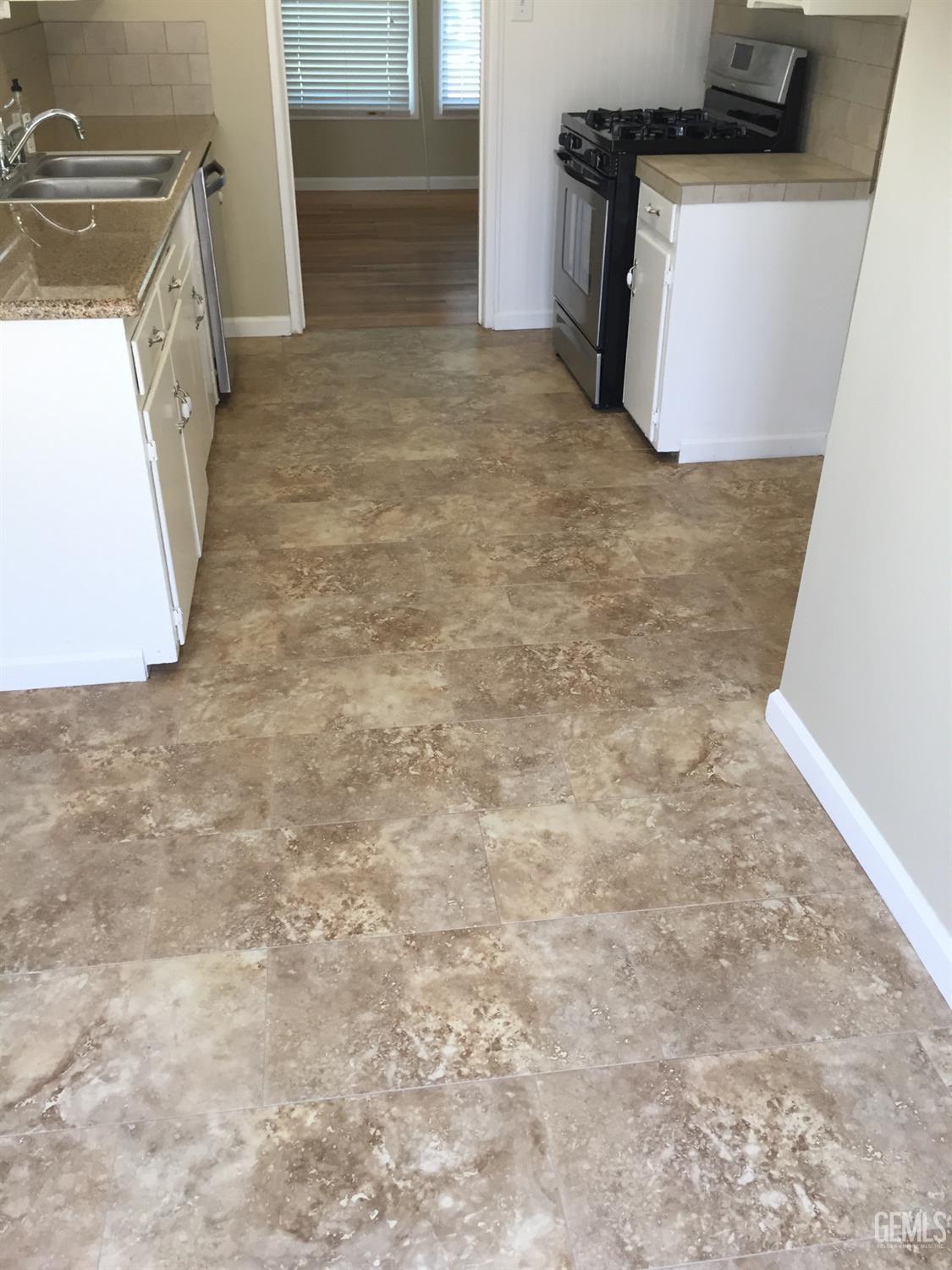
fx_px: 1063
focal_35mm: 29
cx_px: 476
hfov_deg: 48.2
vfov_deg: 61.7
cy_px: 635
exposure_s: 1/30
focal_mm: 4.15
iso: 32
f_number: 2.2
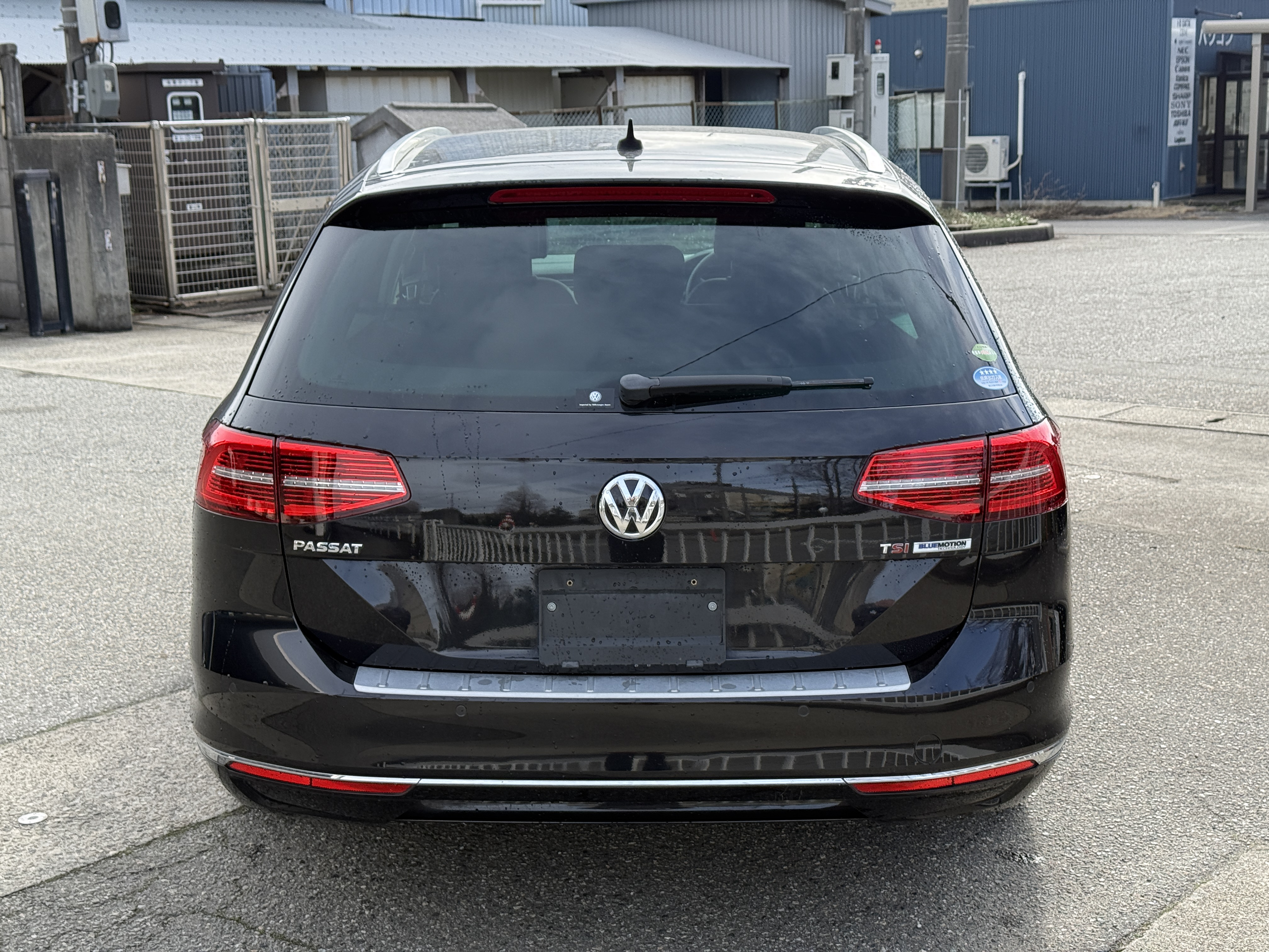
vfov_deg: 30.3
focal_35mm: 48
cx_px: 634
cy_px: 476
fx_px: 1760
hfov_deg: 39.7
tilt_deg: -11.2
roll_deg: +1.9
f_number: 1.78
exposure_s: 1/1222
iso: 80
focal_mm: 6.76
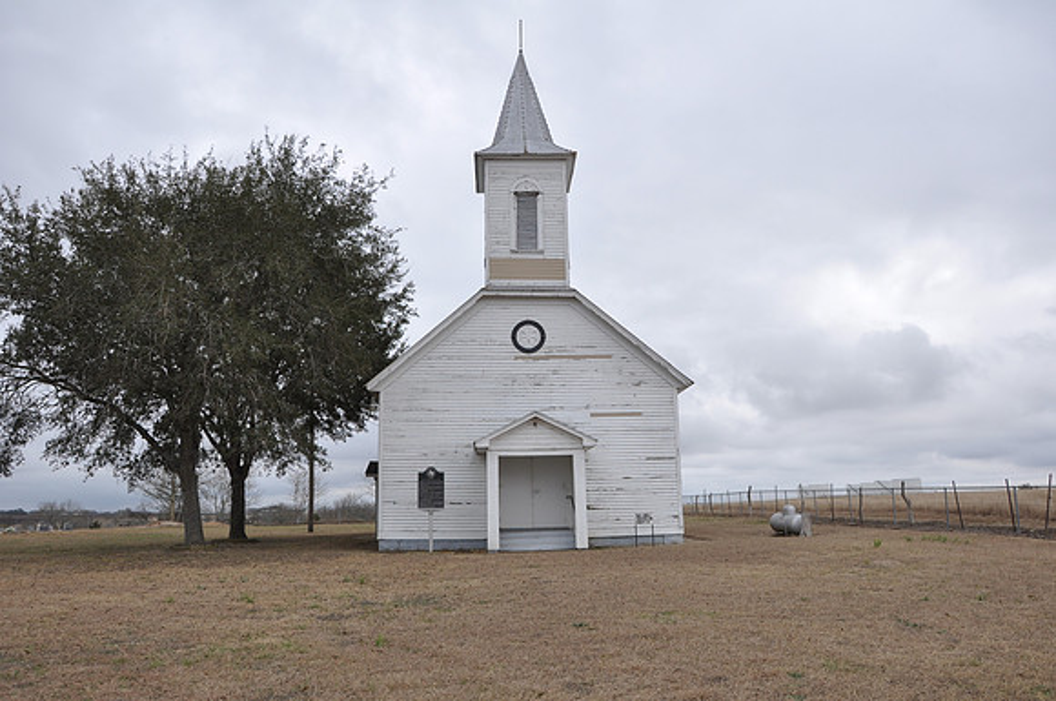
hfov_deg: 67.5
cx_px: 528
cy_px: 350
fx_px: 791
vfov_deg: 47.8
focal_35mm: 27
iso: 200
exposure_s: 1/100
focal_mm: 18
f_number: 10
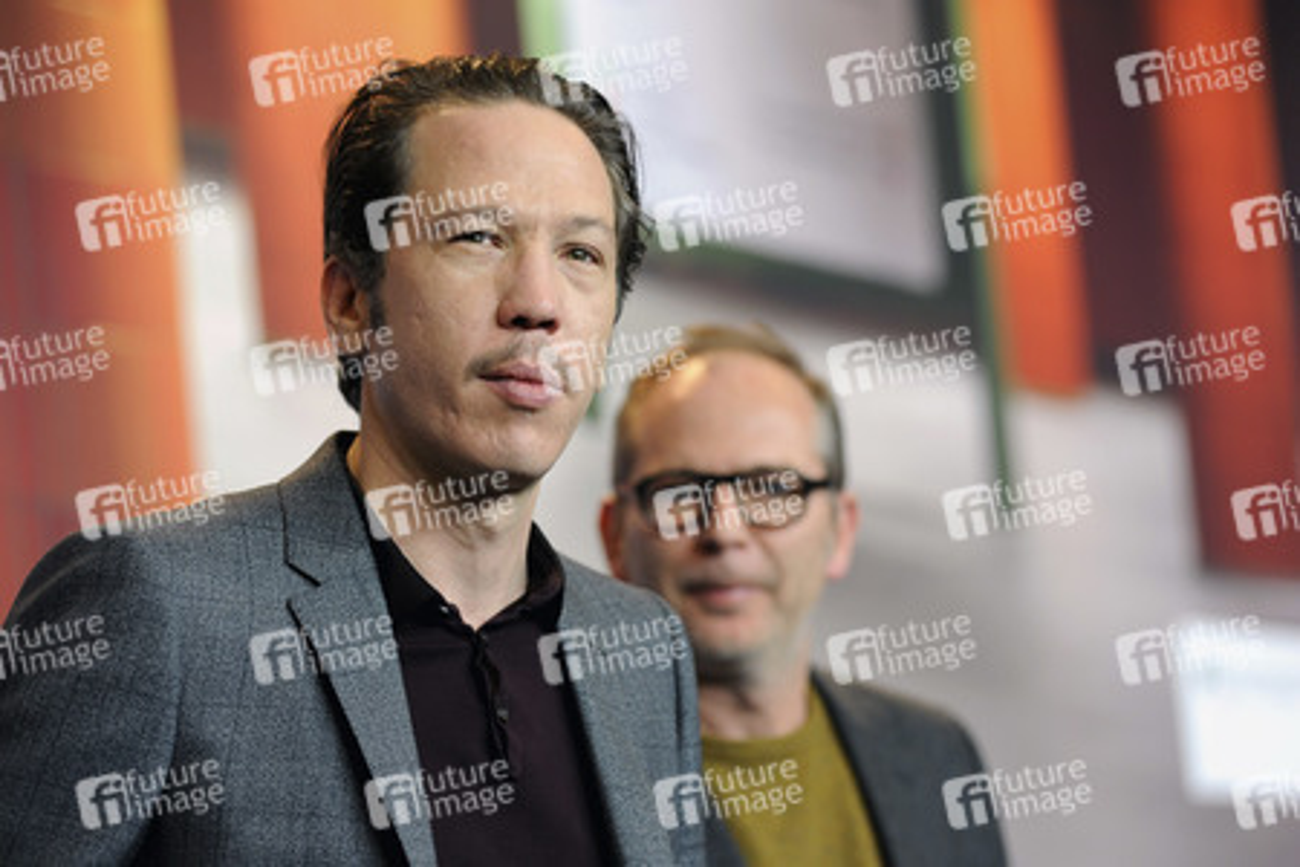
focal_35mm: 135
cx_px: 650
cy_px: 434
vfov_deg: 10.2
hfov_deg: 15.2
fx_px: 4875
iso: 1250
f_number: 4.5
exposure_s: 1/200
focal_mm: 135
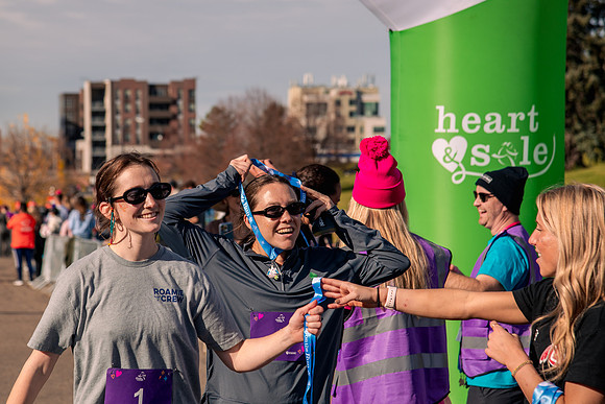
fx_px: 1936
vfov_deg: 11.9
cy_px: 166
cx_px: 244
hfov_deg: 17.7
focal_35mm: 115
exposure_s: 1/1250
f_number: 5.6
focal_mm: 95
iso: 200
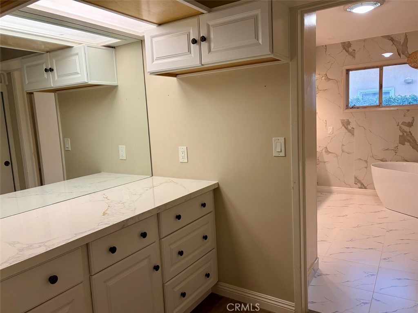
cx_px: 209
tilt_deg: -6.8
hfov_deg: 67.3
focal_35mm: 26
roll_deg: +3.6
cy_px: 156
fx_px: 314
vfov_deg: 53.1
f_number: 1.6
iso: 64
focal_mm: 5.96
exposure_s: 1/60
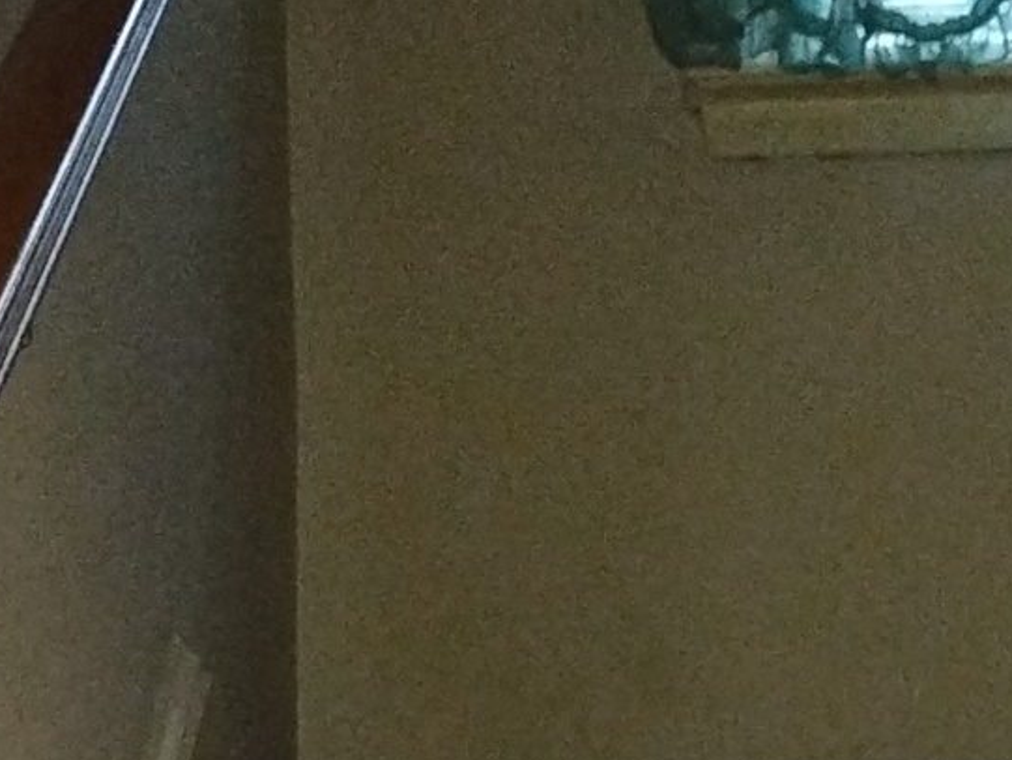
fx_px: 4152
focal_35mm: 142
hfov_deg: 13.9
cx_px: 724
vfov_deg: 9.7
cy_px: 1550
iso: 525
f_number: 1.7
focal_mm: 4.71
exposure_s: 1/25
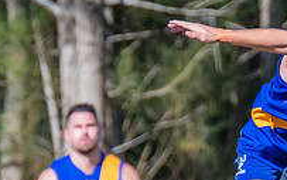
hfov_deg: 0.8
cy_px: 200
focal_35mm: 2619
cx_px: 342
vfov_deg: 0.5
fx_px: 20491
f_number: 7.1
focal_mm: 420
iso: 800
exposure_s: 1/2000
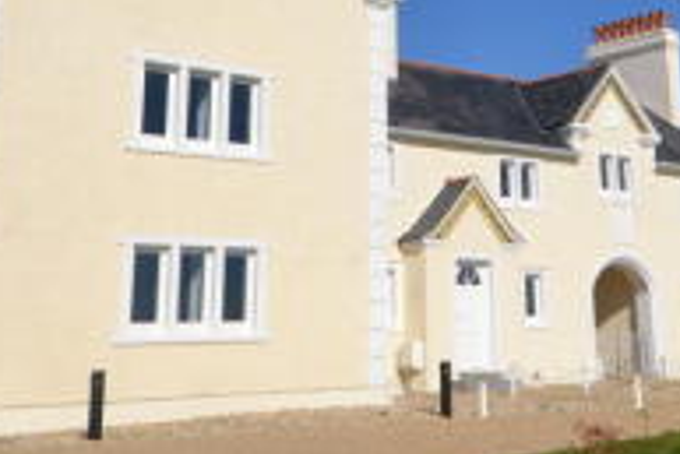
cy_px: -44
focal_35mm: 59
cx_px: 418
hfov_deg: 33.8
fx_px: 1115
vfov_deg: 21.8
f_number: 13
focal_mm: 16
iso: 100
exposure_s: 1/200
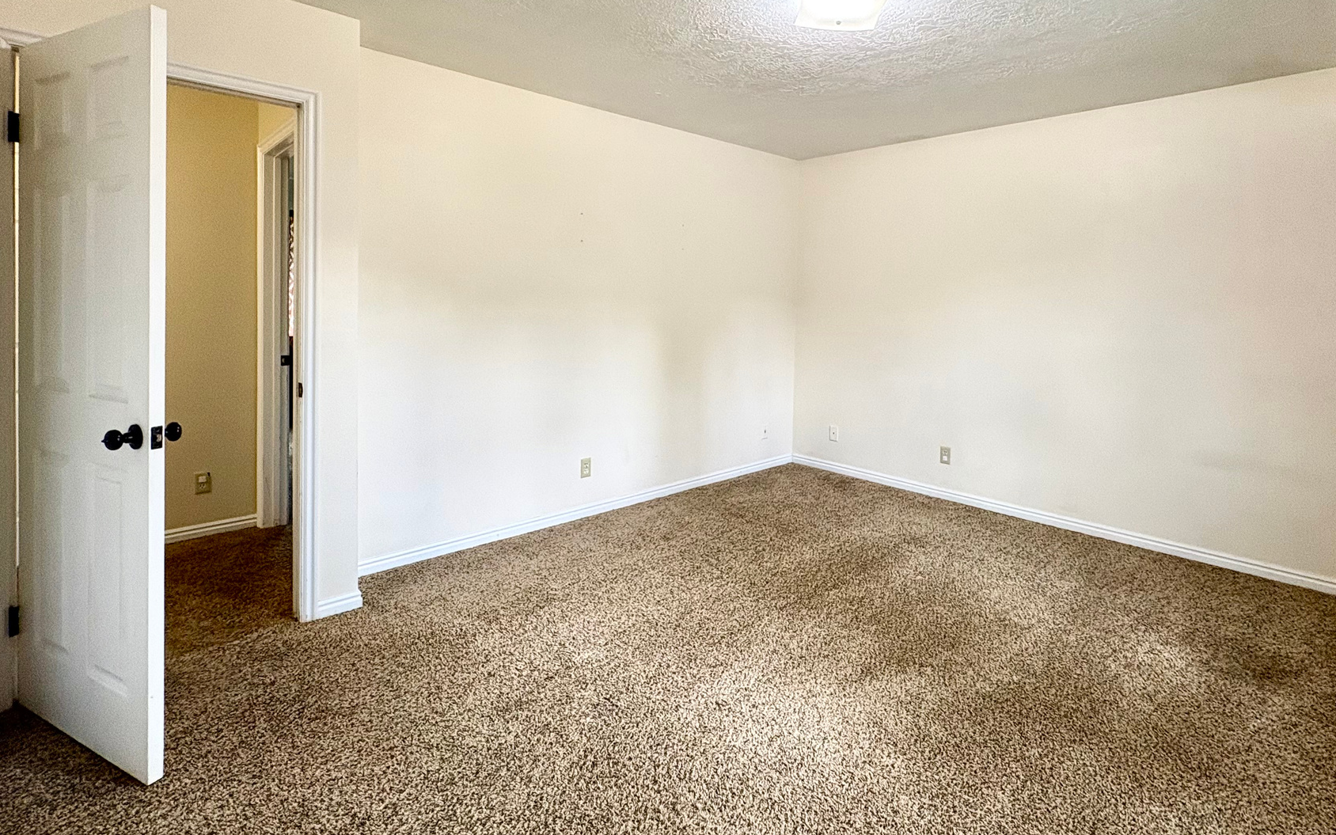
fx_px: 655
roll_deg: -0.6
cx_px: 714
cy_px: 315
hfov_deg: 91.0
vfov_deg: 64.1
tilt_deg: -1.1
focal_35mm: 18
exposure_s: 1/60
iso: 160
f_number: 2.2
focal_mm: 2.22
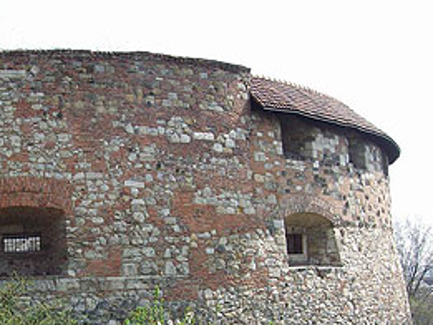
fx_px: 776
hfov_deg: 30.3
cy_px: 202
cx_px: 80
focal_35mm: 62
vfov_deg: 23.6
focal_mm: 6
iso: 80
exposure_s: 1/285
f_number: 4.8
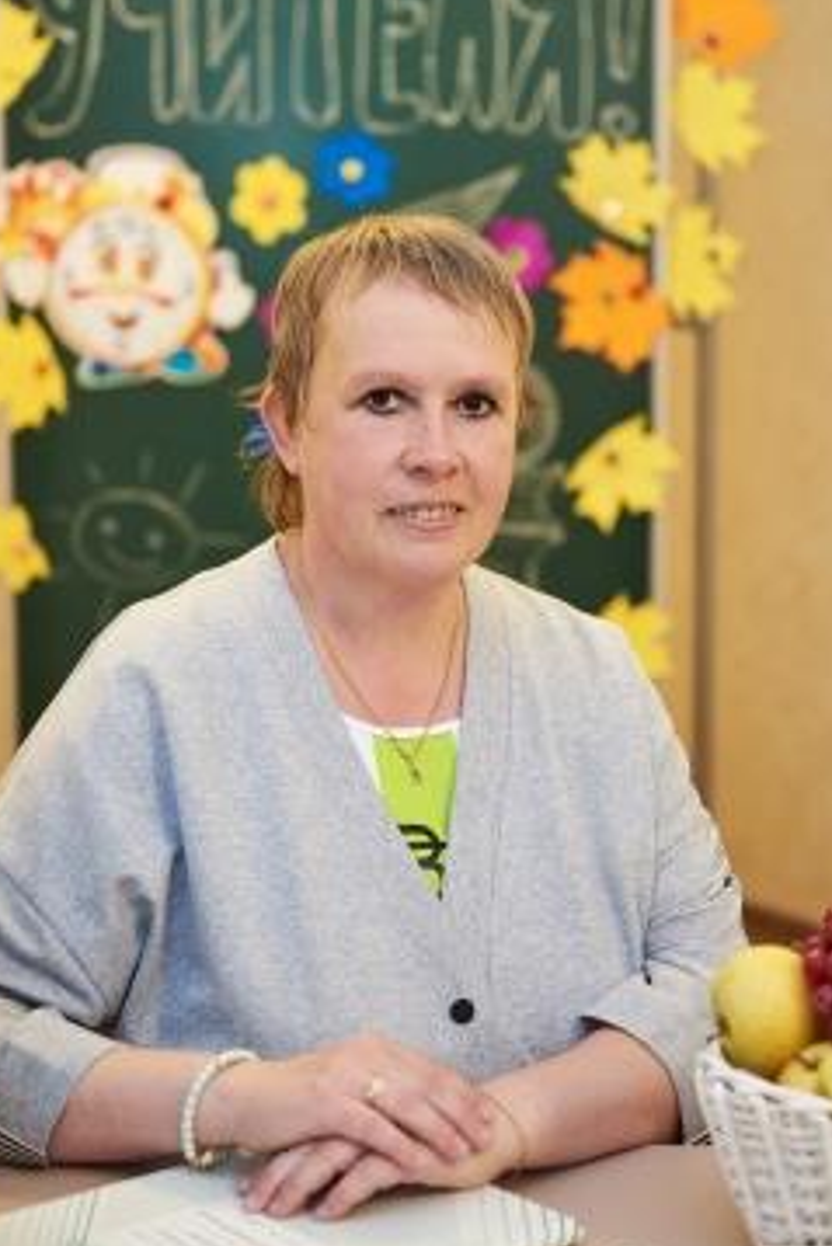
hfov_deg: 19.5
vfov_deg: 28.8
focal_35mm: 70
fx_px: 2424
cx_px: 419
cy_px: 539
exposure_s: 1/200
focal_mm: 56
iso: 400
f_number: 2.8
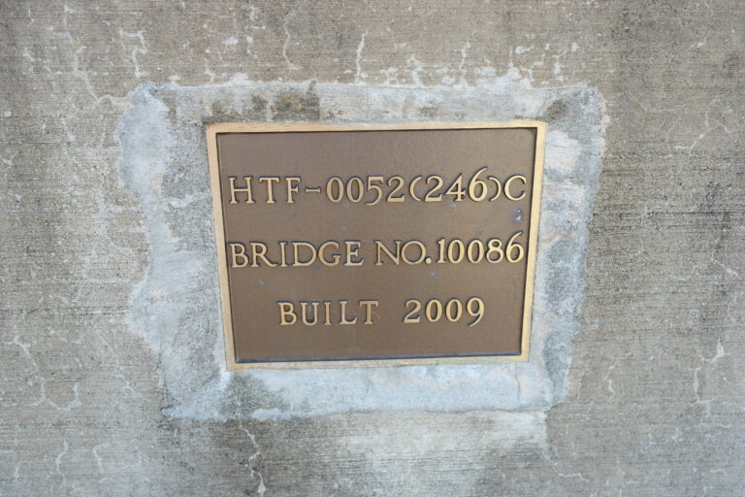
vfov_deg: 43.6
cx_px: 372
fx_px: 621
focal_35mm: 30
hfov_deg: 61.9
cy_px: 248
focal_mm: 20
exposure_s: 1/100
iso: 100
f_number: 4
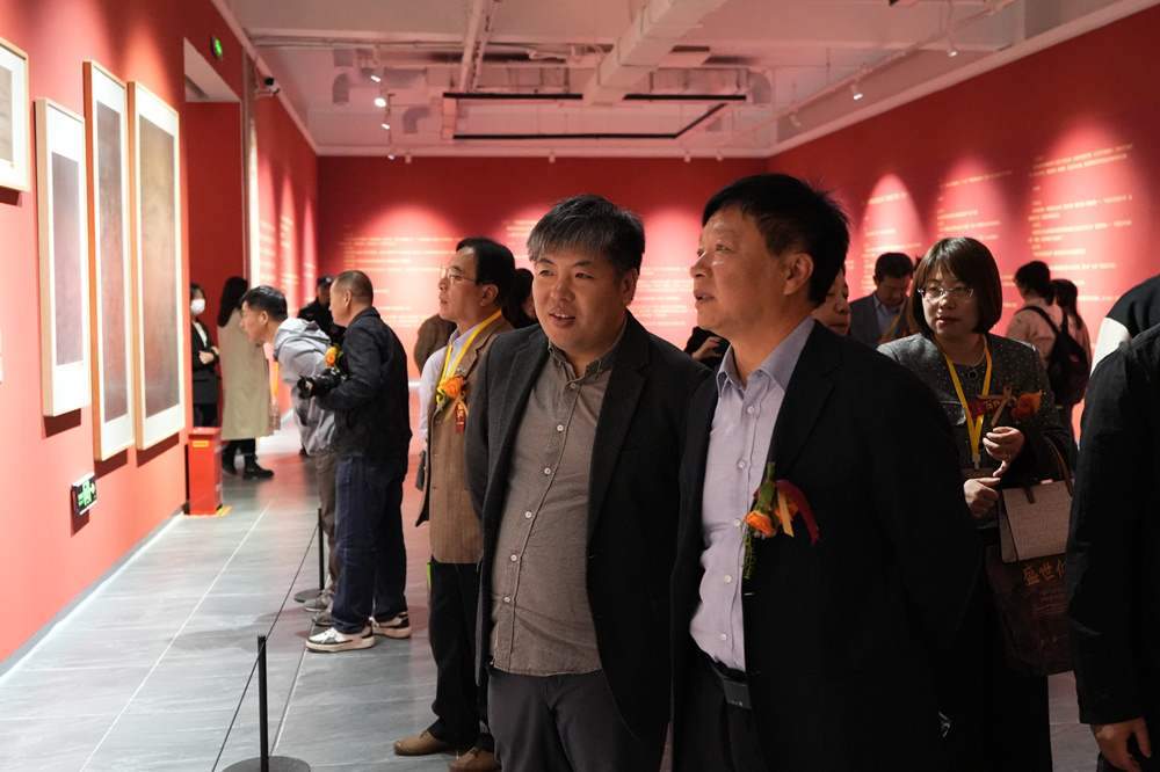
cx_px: 580
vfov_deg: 35.9
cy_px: 386
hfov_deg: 51.9
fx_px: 1192
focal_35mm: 37
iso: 5000
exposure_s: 1/160
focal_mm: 25
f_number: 2.8
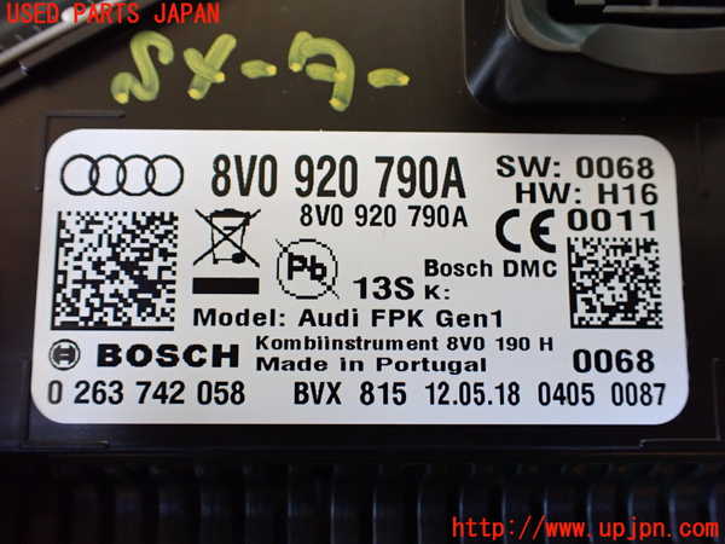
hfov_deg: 60.0
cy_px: 272
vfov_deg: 46.8
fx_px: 628
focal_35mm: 30
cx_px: 362
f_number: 2.3
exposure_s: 1/100
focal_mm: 5.4
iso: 800
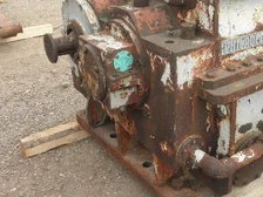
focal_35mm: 50
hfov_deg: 37.0
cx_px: 205
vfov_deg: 29.1
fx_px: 380
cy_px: 90
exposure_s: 1/320
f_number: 3
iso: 64
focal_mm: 5
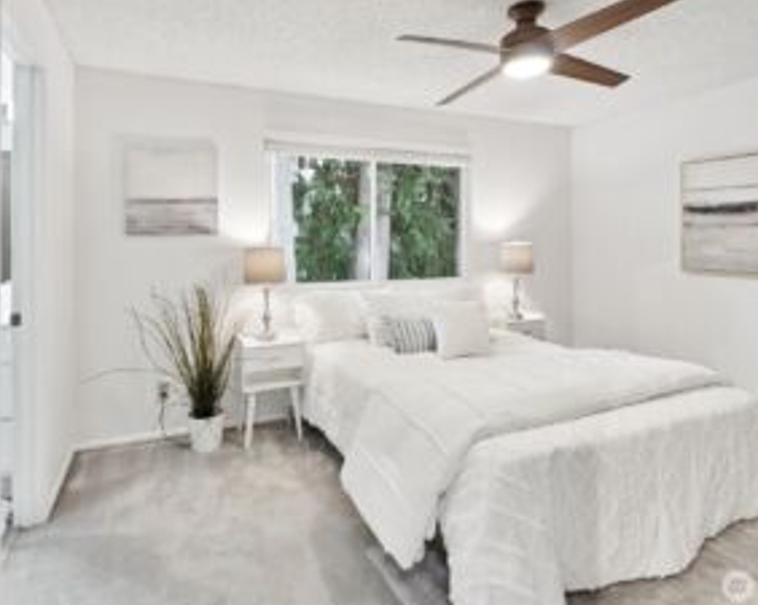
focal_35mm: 20
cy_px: 251
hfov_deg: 80.2
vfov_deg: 67.5
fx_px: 448
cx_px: 339
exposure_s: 1/3.33
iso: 250
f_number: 9
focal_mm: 10
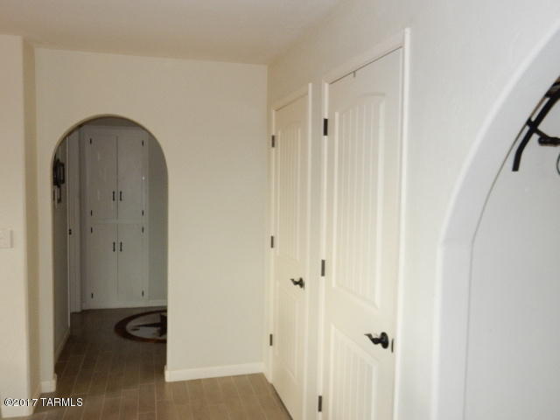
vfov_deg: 46.8
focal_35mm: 30
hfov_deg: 60.0
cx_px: 280
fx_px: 485
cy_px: 210
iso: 200
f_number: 4
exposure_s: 1/30
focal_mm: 5.4
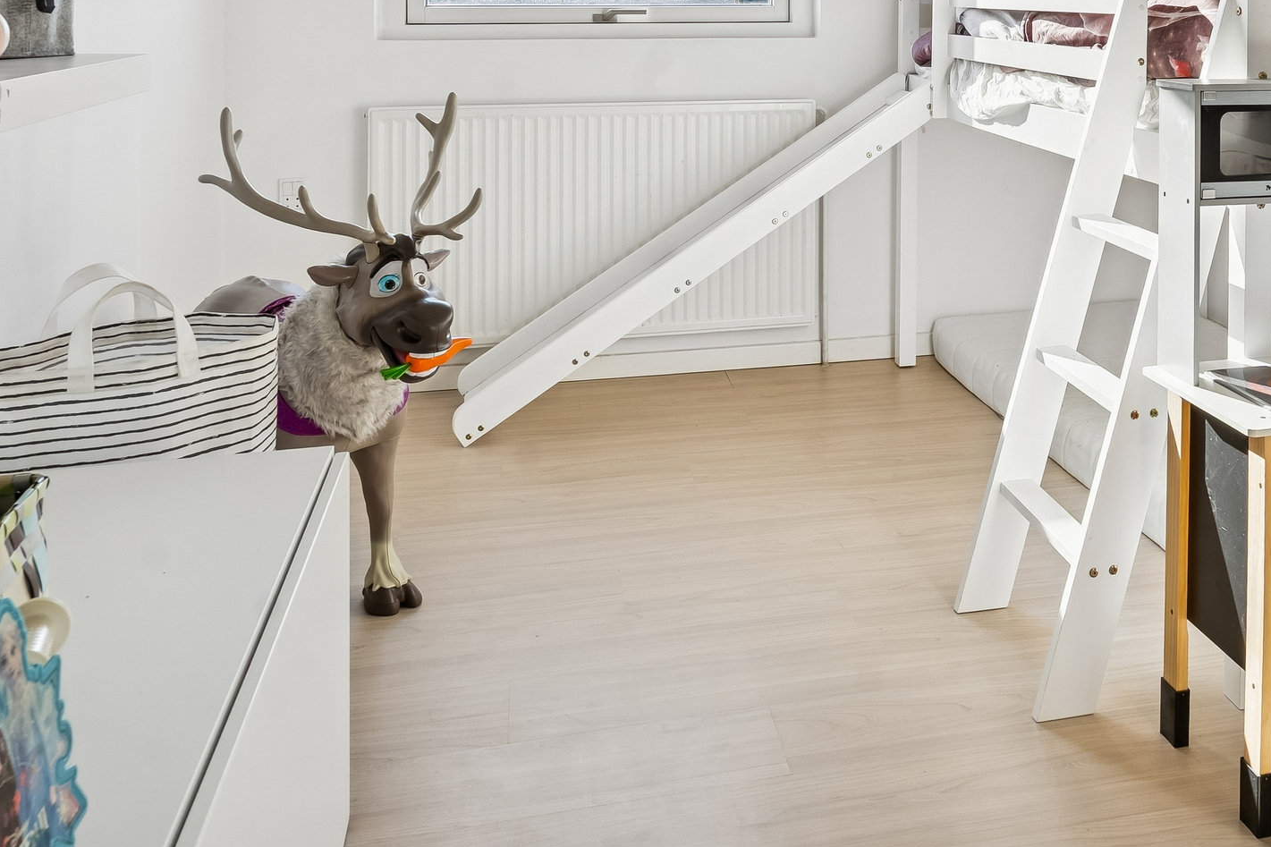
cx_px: 926
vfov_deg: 31.9
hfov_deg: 47.9
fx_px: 1379
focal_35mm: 39
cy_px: 26
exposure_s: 1/125
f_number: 8
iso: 200
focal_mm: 18.5
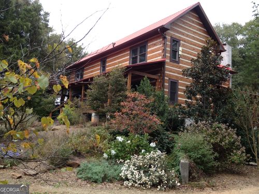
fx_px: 262
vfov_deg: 40.7
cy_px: 97
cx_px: 130
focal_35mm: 35
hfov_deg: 52.6
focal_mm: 4.28
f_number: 2.4
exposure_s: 1/159
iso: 50
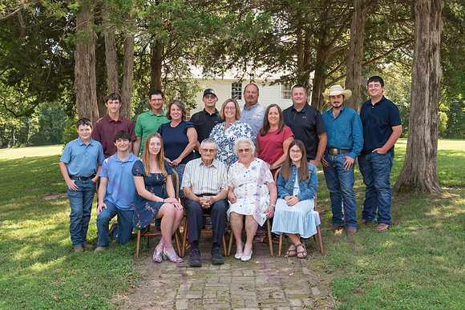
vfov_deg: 36.9
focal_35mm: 36
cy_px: 155
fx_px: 465
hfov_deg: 53.1
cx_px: 232
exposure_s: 1/400
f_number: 10
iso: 500
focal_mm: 36
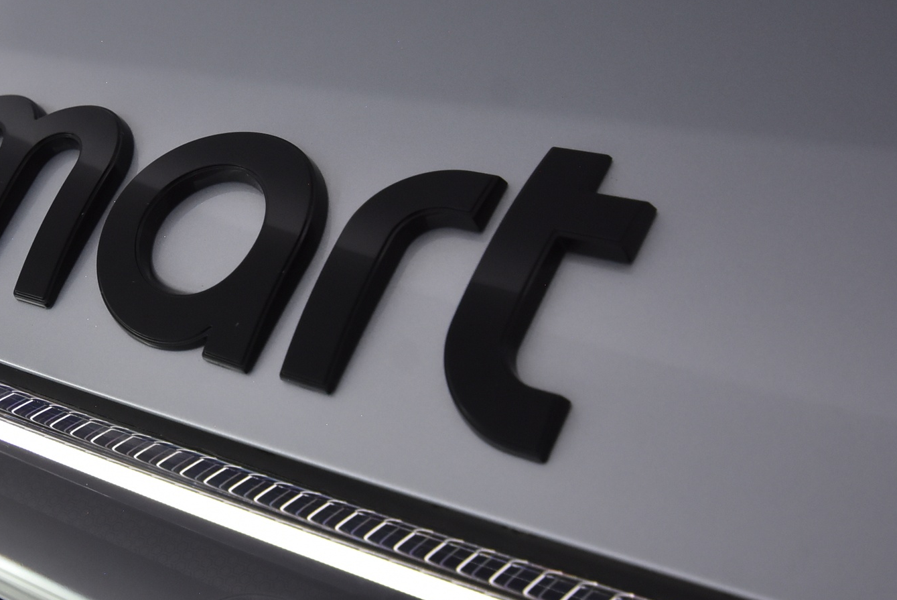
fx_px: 1396
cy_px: 371
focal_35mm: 56
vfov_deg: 24.2
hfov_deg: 34.5
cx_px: 176
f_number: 5.6
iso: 800
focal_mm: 20
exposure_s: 1/100
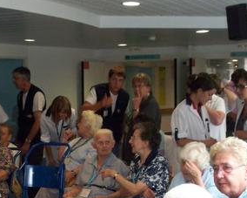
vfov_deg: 17.1
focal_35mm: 89
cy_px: 156
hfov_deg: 21.2
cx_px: 42
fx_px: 650
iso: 200
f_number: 3.4
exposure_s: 1/30
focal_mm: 7.9
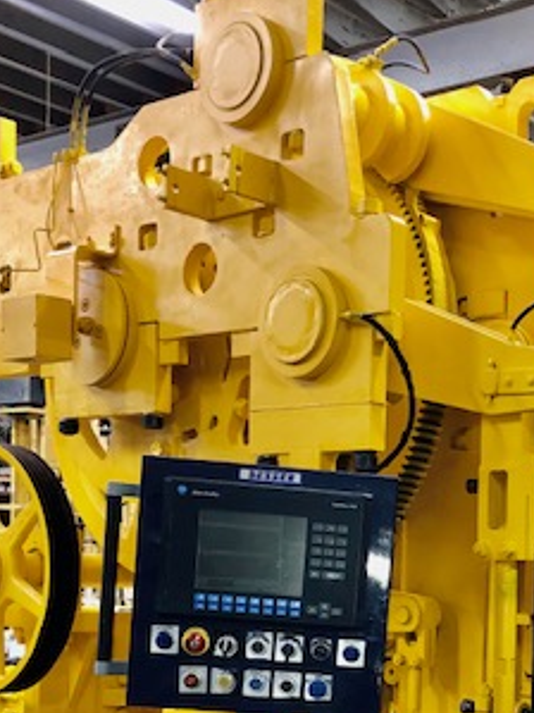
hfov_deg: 23.9
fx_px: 1235
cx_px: 446
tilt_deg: -2.1
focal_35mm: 60
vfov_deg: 30.8
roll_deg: -1.3
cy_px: 632
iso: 100
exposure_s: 1/17
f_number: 1.8
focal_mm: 3.99
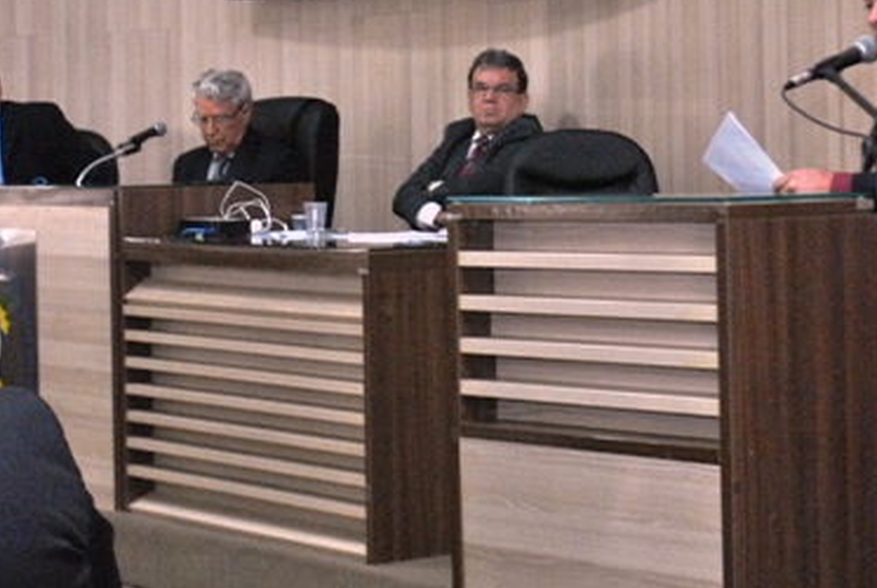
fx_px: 2513
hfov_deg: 19.8
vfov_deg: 13.3
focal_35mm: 103
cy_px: 108
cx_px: 411
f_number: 4.8
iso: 800
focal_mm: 32
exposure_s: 1/30
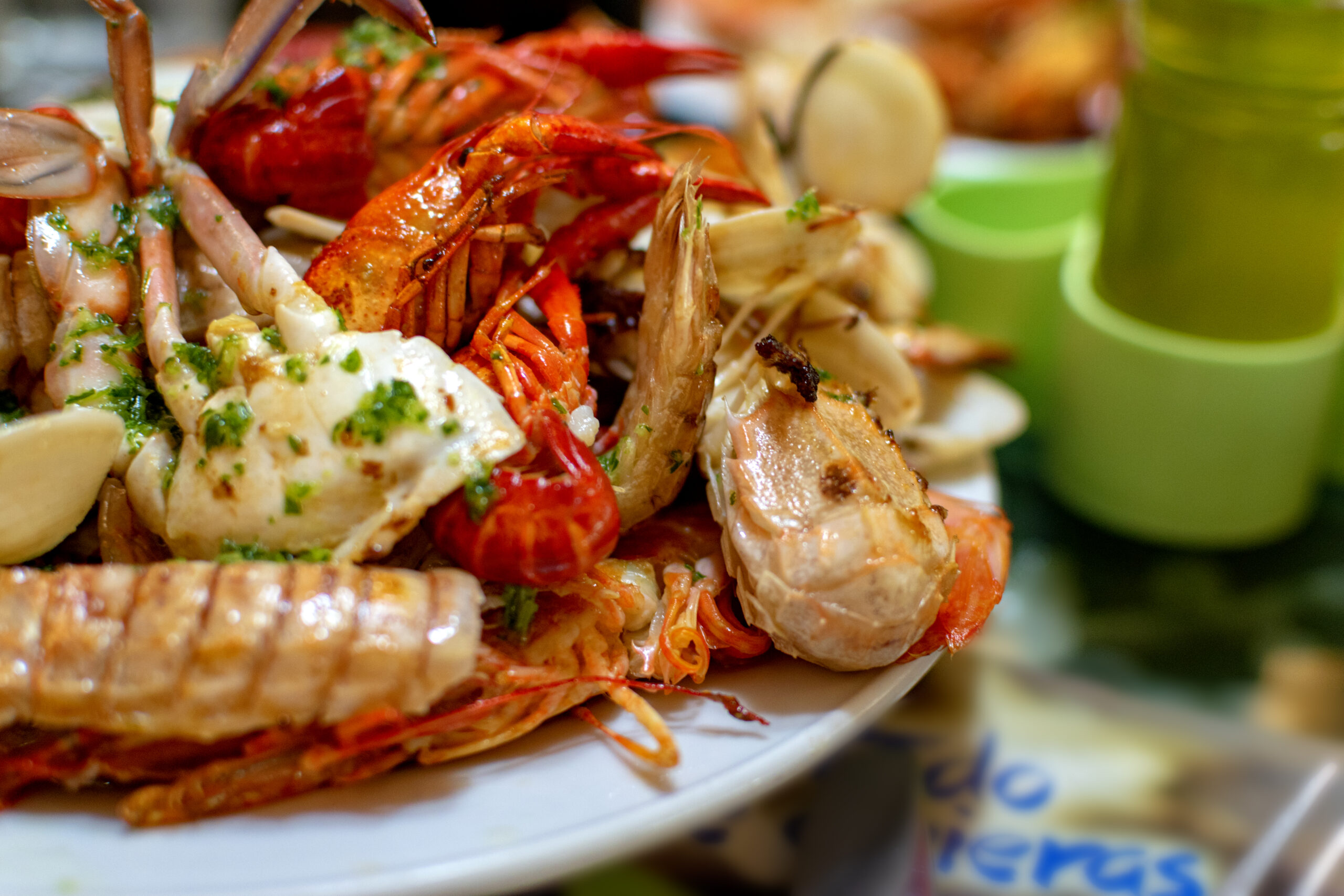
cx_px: 672
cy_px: 448
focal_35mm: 52
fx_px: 1960
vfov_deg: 25.8
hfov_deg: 37.8
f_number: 2.8
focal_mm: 35
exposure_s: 1/60
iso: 640
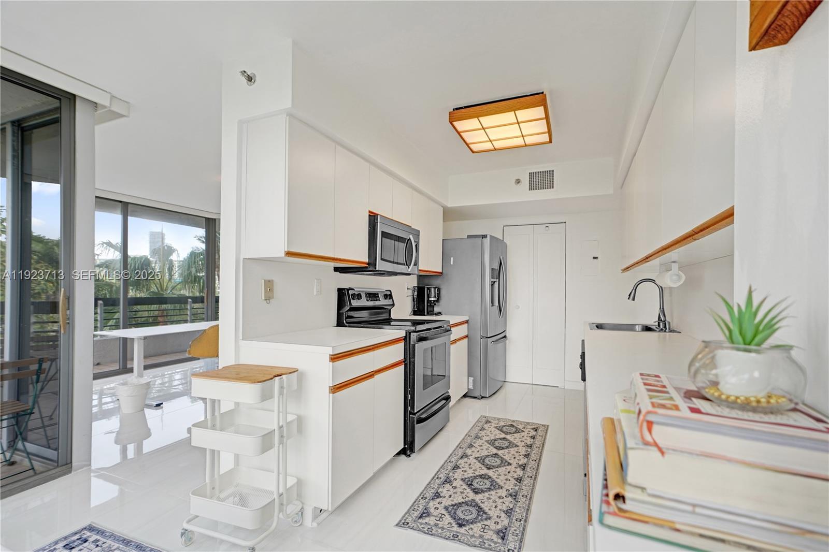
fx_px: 368
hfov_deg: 96.7
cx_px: 414
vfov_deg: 73.7
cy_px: 276
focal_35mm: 16
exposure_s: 1/160
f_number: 4
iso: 320
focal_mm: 16
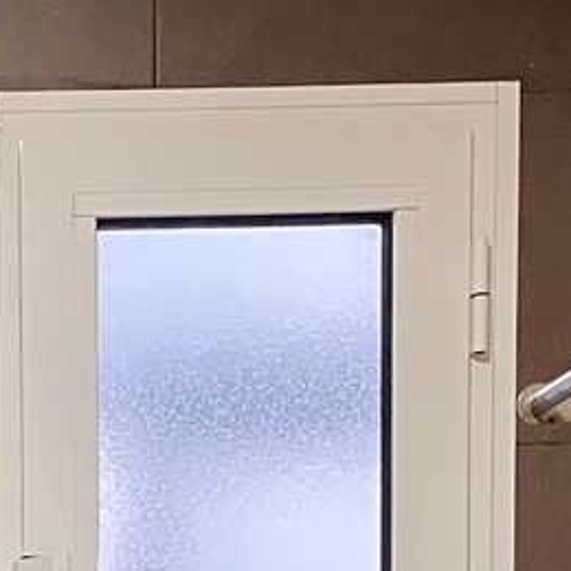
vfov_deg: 11.0
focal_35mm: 137
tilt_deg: -3.8
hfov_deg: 11.8
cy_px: 1300
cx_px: -424
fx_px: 2557
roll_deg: +0.9
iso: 320
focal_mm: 3.99
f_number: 1.8
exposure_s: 1/47
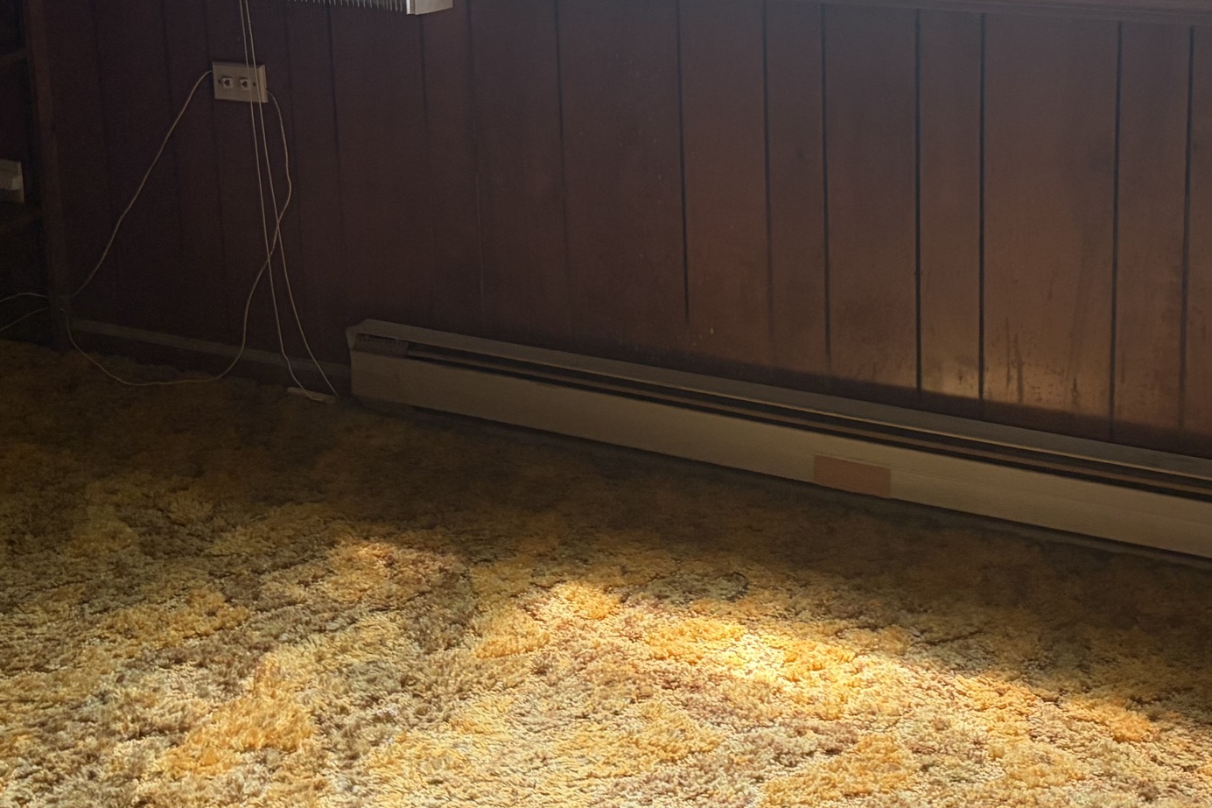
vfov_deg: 21.9
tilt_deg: -12.3
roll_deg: +3.3
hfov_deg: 33.1
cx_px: 405
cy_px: 24
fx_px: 2020
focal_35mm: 60
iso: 250
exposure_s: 1/60
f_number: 1.6
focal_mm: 5.96
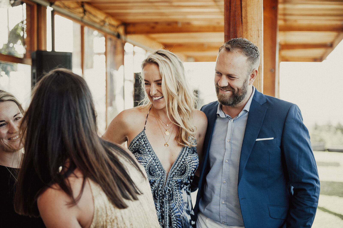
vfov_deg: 22.6
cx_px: 172
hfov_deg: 33.4
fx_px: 571
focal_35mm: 60
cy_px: 114
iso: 200
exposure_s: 1/320
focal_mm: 60
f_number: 2.8
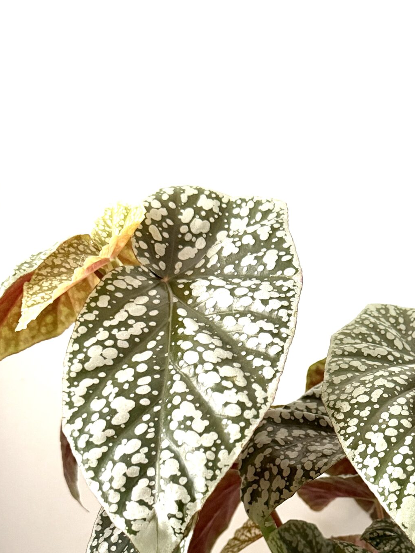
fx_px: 719
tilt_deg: -6.8
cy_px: 468
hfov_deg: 30.6
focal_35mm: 45
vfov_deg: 39.8
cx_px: 384
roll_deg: +0.4
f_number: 1.78
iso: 640
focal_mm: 6.76
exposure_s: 1/60
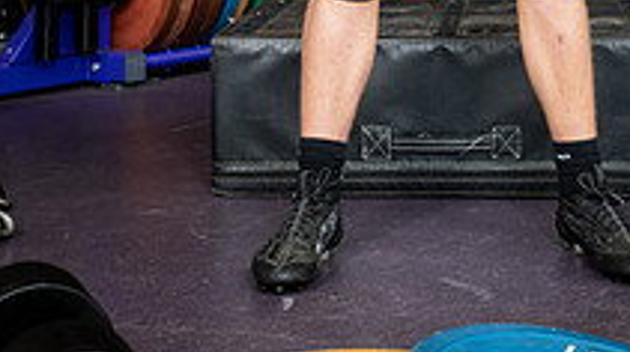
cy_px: -313
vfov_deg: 10.8
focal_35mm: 103
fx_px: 1718
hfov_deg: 20.7
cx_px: 421
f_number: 5.6
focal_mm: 46
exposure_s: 1/250
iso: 500
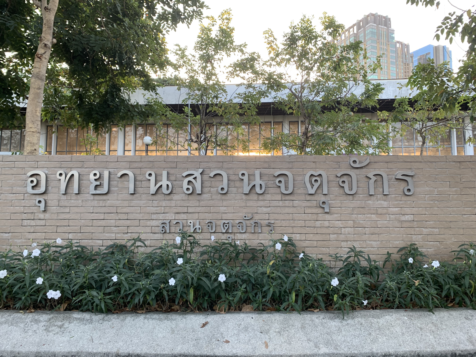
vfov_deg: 53.1
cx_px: 238
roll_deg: -0.5
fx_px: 358
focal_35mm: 26
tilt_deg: +6.1
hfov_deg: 67.3
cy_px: 178
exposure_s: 1/121
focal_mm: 4.25
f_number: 1.8
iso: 64
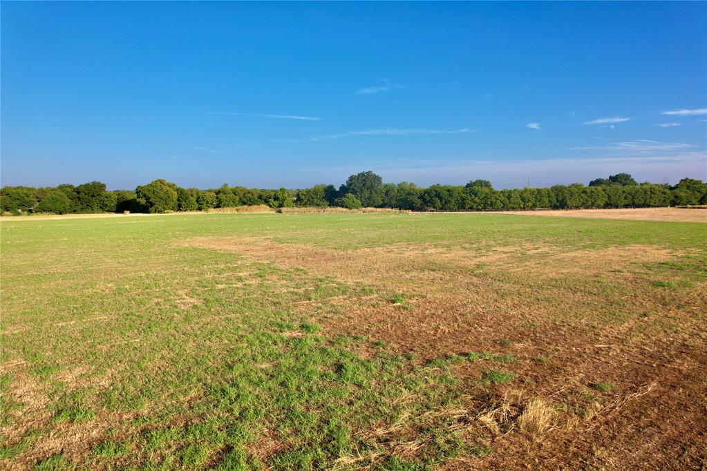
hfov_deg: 78.6
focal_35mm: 22
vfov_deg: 57.2
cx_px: 354
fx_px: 432
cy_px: 236
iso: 100
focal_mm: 8.38
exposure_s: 1/400
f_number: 2.8
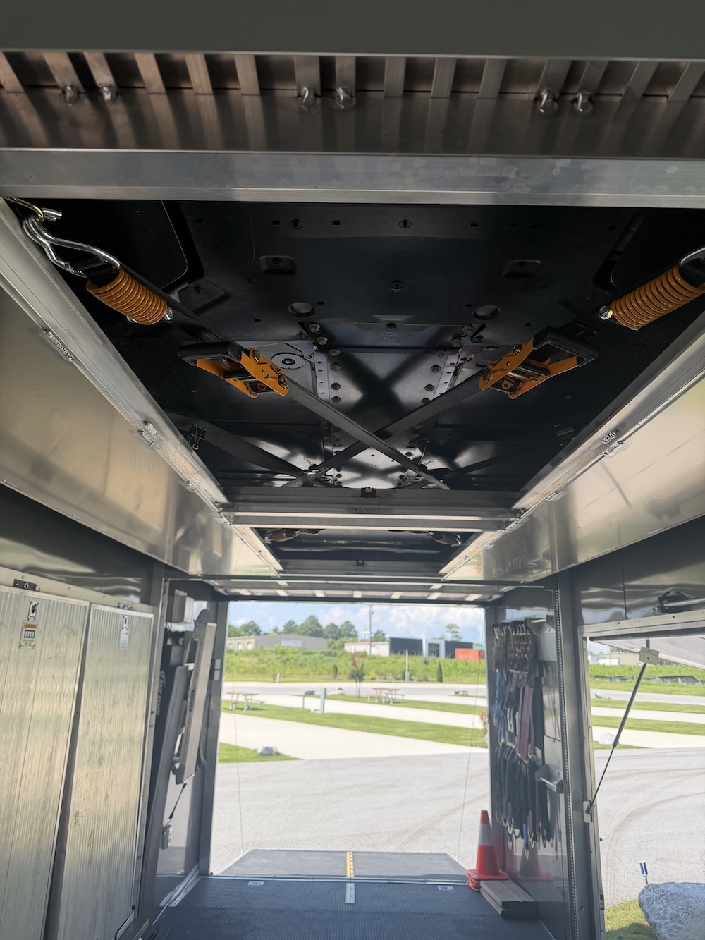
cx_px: 352
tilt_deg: +15.0
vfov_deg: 71.6
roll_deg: -2.0
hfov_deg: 56.8
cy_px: 470
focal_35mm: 24
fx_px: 652
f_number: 1.78
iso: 80
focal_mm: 6.76
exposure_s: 1/1585
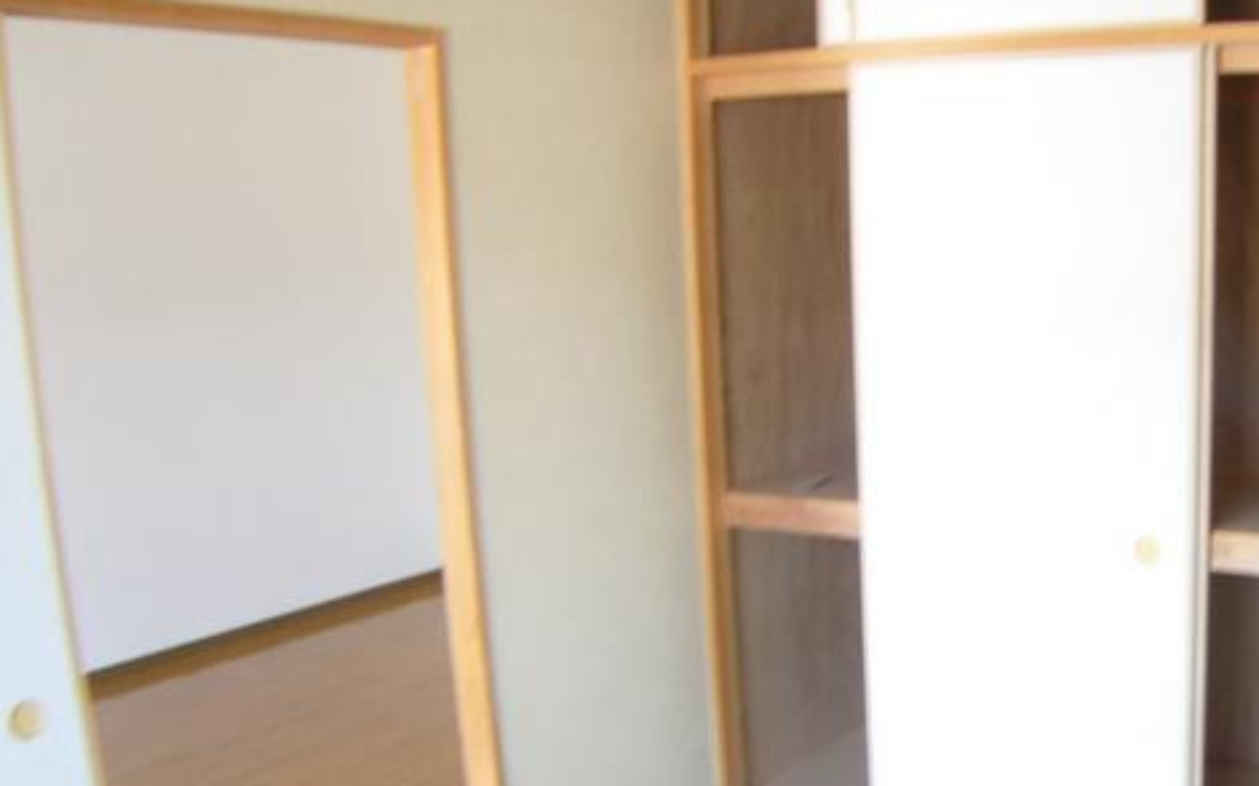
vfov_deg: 20.4
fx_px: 2161
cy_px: 604
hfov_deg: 31.6
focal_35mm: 63
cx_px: 1005
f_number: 2.8
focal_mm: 5.8
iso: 100
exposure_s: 1/13
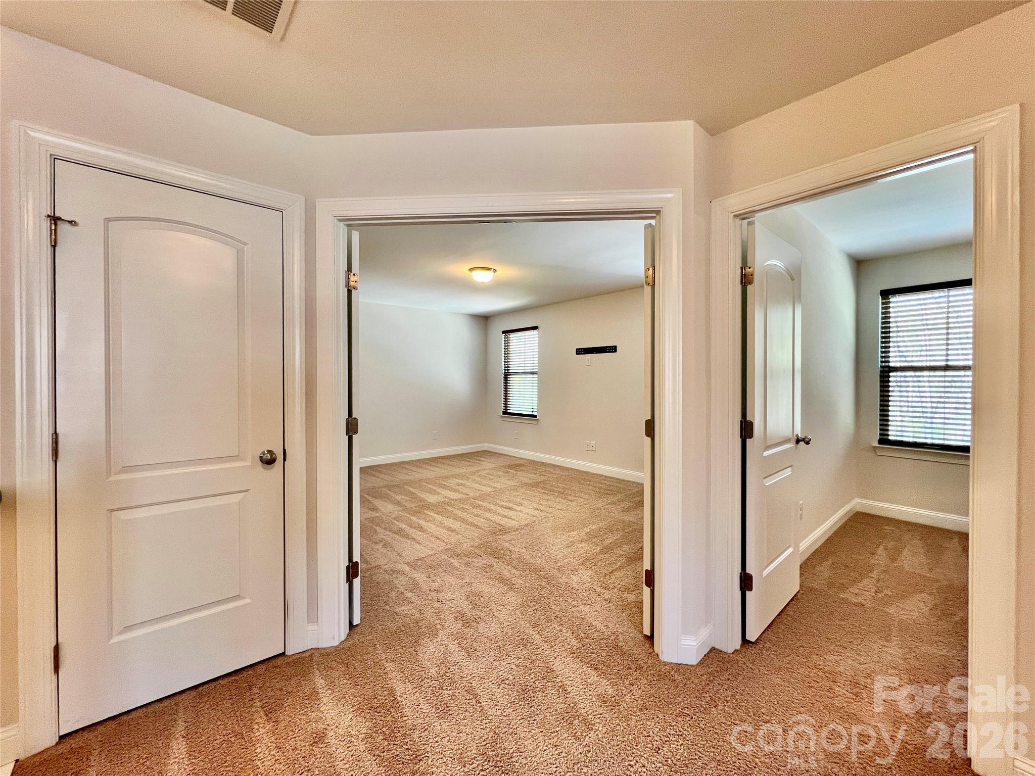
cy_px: 388
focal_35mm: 13
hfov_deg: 106.2
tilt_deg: -1.4
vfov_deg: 89.9
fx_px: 389
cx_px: 518
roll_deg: -0.2
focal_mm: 1.57
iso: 160
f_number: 1.8
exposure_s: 1/60
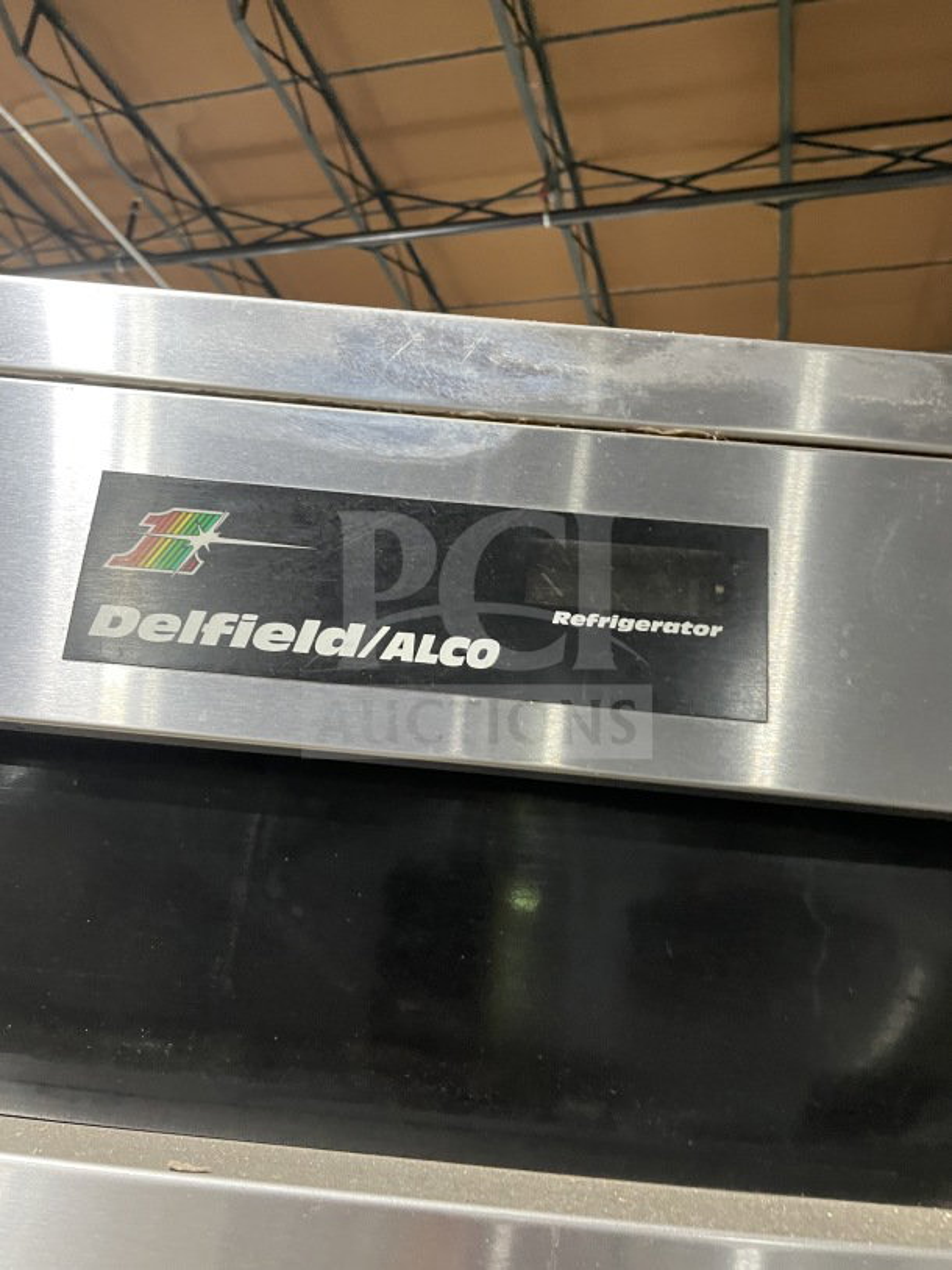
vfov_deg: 67.3
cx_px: 476
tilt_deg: +20.1
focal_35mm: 26
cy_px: 635
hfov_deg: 53.1
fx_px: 953
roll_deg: -6.7
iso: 500
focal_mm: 4.2
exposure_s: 1/60
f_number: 1.6
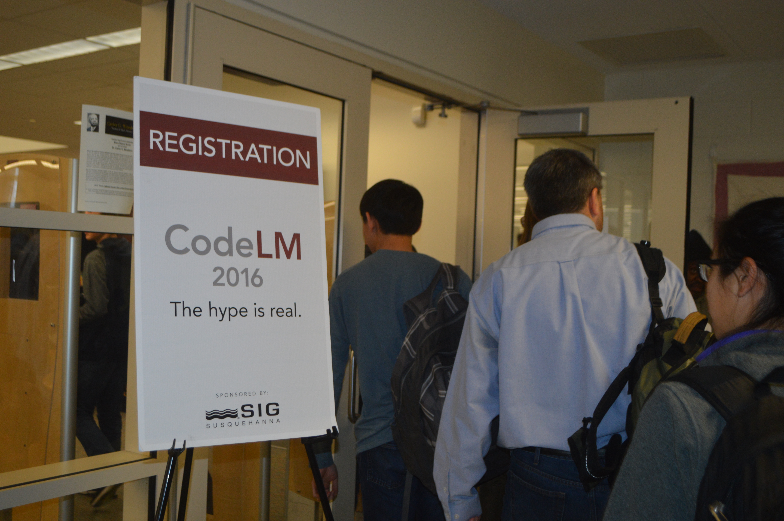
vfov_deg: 34.1
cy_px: 260
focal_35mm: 39
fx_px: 849
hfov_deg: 49.6
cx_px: 392
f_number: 4.2
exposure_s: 1/60
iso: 560
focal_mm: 26
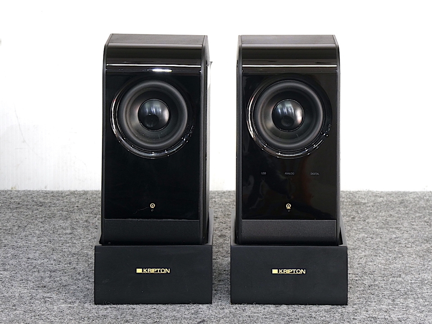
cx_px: 216
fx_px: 1685
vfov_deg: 11.0
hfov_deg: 14.6
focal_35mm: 135
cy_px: 162
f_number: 5.3
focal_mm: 24.2
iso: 100
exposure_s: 1/6
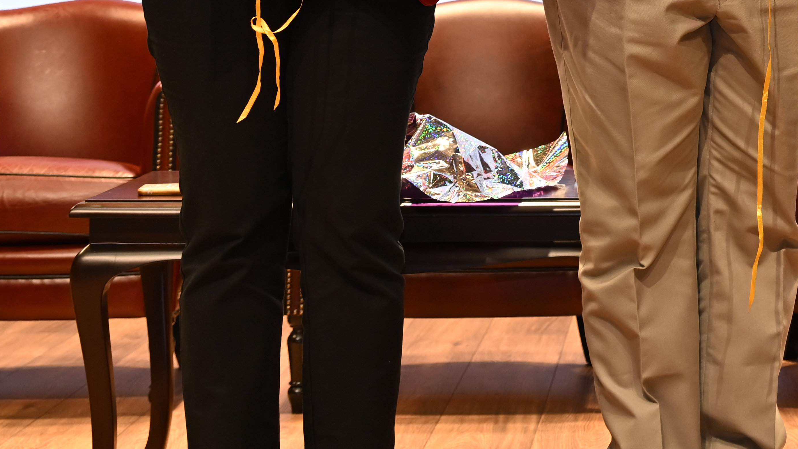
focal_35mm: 115
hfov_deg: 18.0
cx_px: 847
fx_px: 2433
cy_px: -278
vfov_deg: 10.1
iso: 400
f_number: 4
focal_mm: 37
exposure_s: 1/203
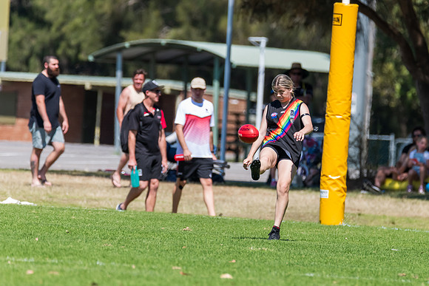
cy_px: 145
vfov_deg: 2.1
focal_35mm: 661
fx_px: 7883
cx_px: 274
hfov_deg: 3.1
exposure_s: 1/2500
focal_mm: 450
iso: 800
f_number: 6.3
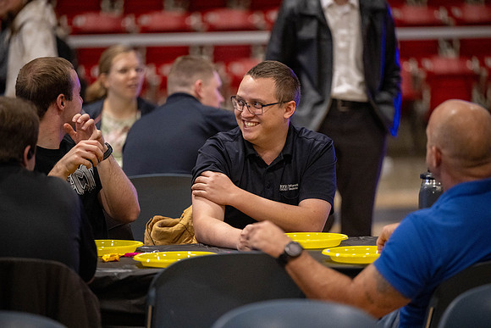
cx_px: 246
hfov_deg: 10.3
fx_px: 2728
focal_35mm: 200
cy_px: 164
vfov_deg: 6.9
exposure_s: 1/250
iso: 5000
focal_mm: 200
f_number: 2.8
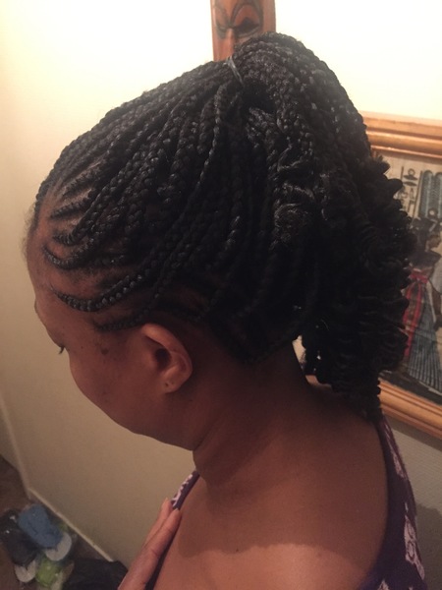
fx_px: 494
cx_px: 221
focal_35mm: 29
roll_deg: +3.6
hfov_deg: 48.2
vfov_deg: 61.7
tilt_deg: -29.2
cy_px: 295
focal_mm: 4.15
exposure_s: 1/15
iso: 400
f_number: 2.2
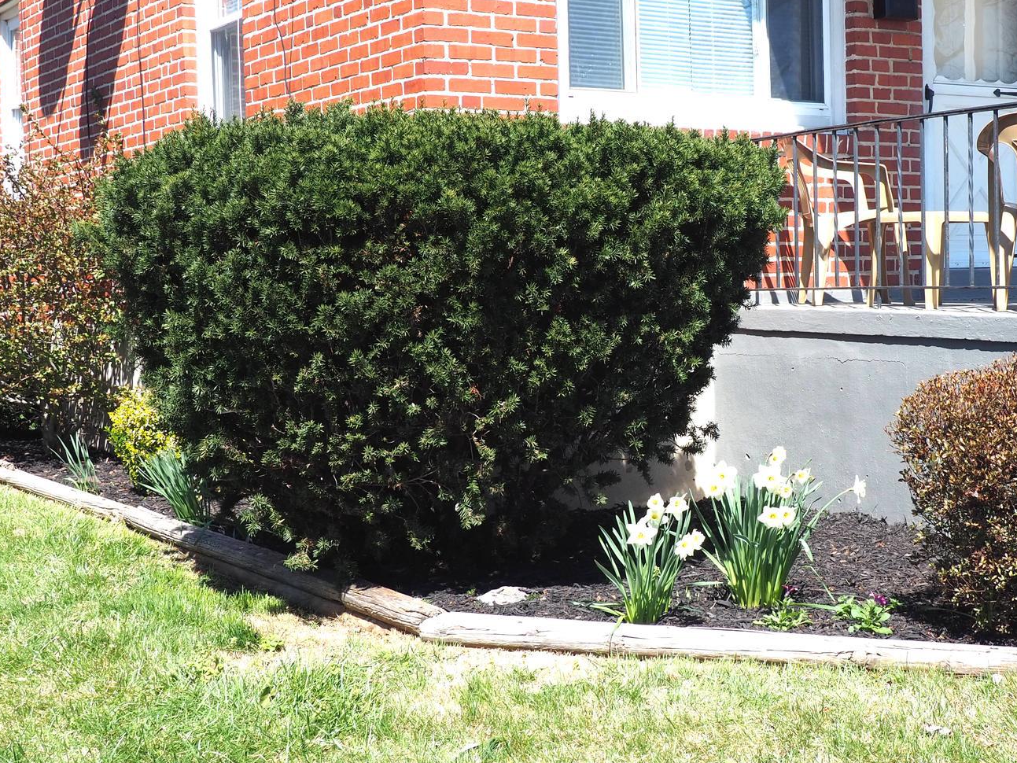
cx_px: 673
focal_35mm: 57
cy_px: 362
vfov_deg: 25.7
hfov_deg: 33.5
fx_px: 1675
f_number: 7.1
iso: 200
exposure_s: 1/320
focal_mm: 18
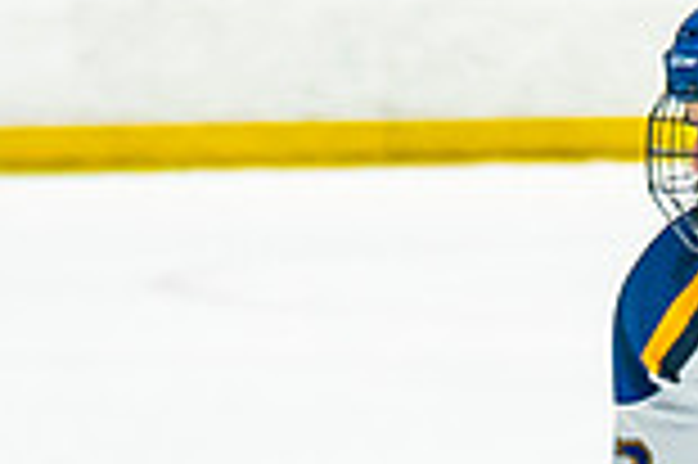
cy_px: 870
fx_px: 17451
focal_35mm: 901
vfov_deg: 1.5
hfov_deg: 2.3
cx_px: 1031
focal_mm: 102
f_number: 2.8
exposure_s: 1/640
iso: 320
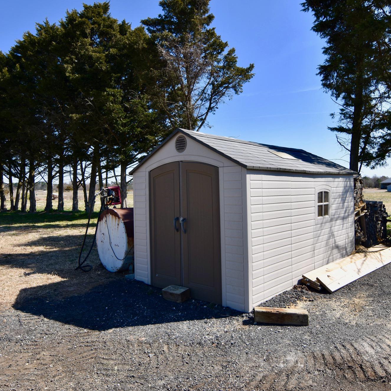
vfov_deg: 61.6
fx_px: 328
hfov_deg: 61.4
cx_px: 217
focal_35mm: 26
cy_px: 191
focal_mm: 13
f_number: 9
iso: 100
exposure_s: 1/200
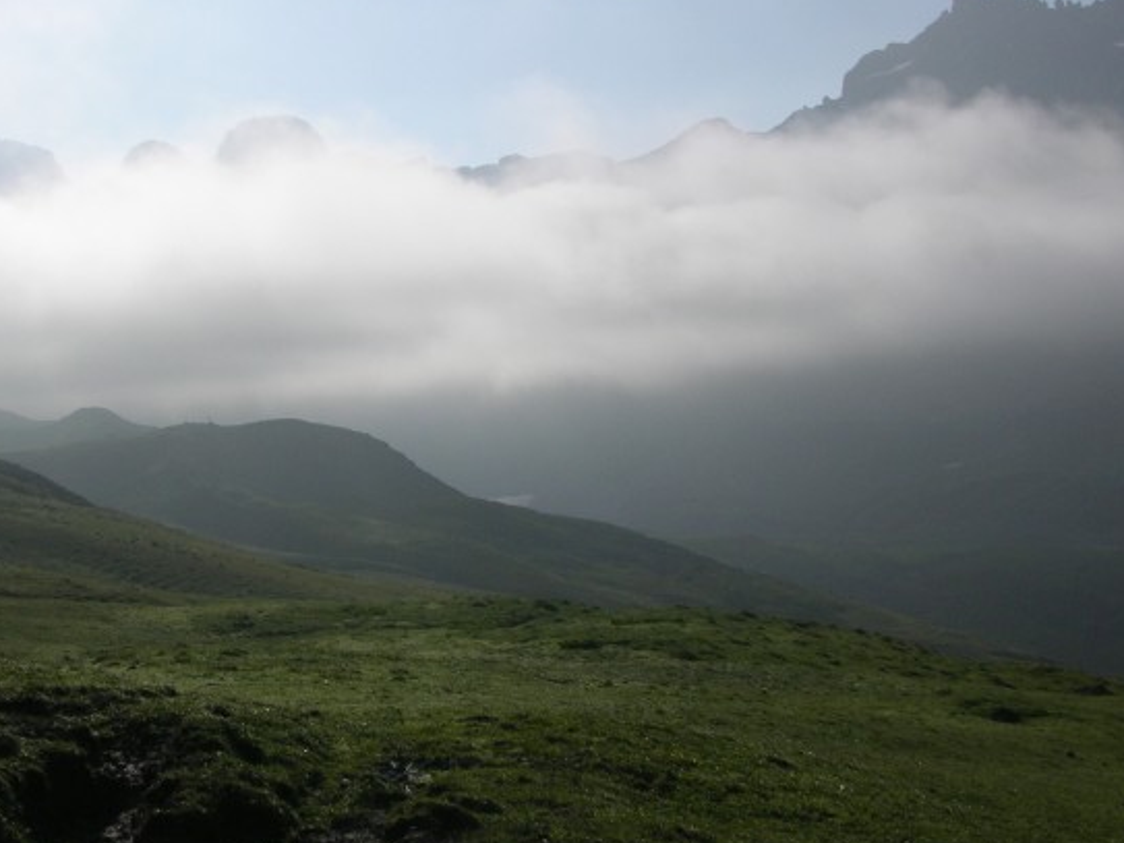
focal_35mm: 66
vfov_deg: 22.2
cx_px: 319
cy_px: 375
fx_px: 2143
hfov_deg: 29.1
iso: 50
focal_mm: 8.9
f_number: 8
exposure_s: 1/592
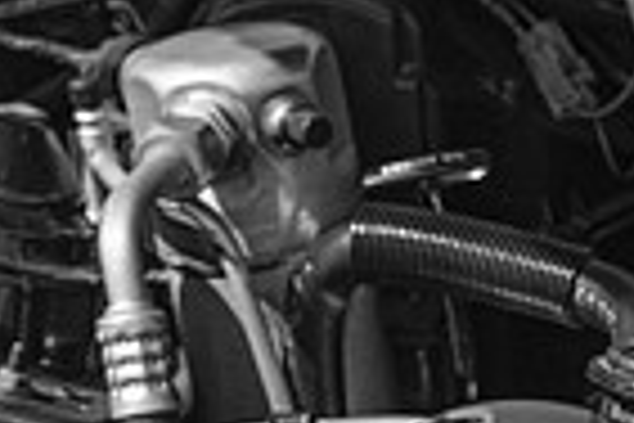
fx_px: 4138
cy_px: 862
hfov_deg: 8.3
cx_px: 1277
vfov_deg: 5.7
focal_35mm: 235
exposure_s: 1/200
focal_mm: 57
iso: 160
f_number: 10
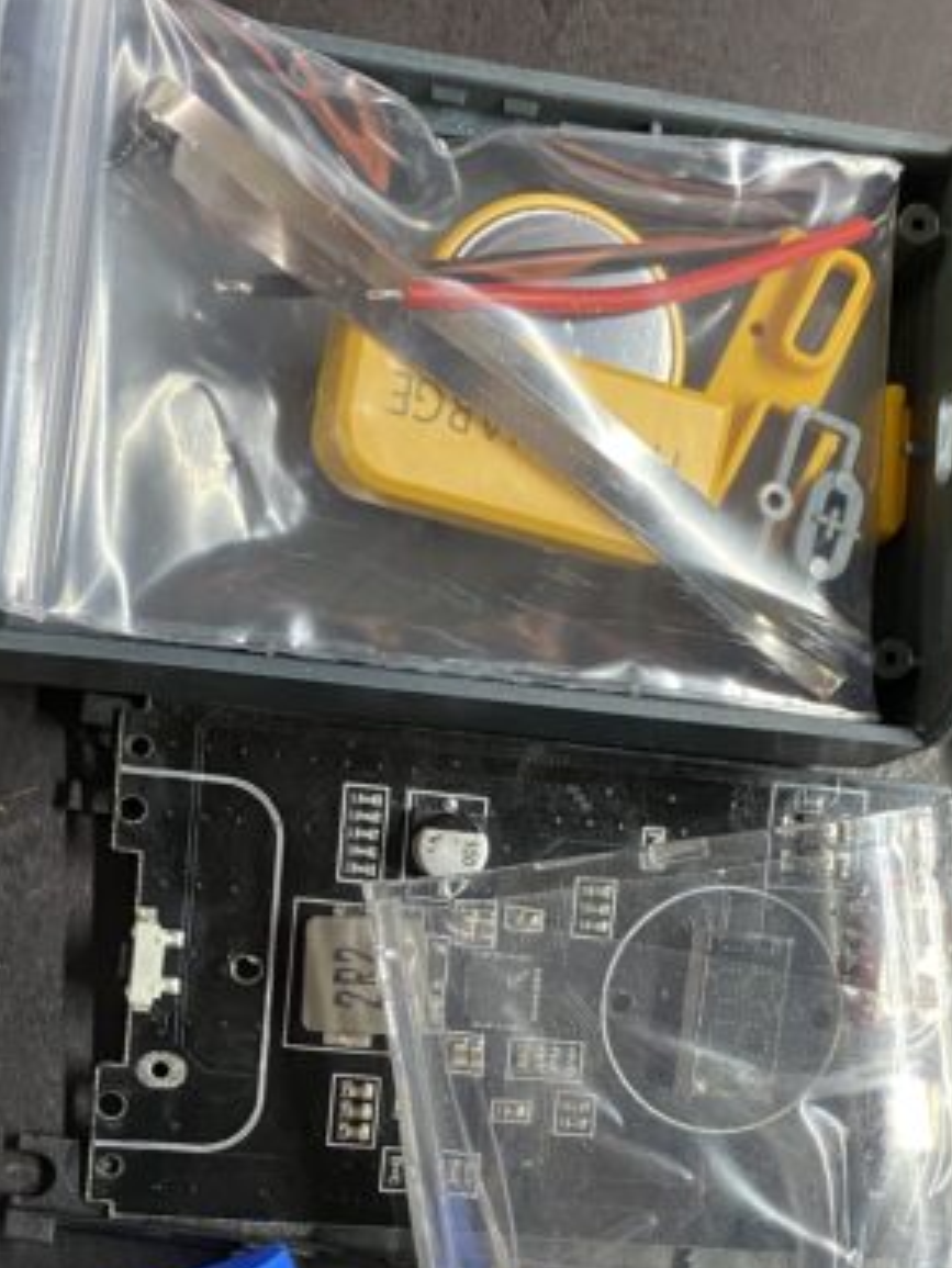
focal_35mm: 54
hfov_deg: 27.0
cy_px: 1100
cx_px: 557
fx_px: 1979
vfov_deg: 33.9
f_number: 1.8
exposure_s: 1/60
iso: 400
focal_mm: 4.25
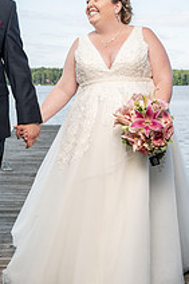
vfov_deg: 28.7
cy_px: 92
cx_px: 60
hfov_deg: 19.4
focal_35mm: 70
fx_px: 552
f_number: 5.6
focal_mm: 33
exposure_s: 1/200
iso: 100
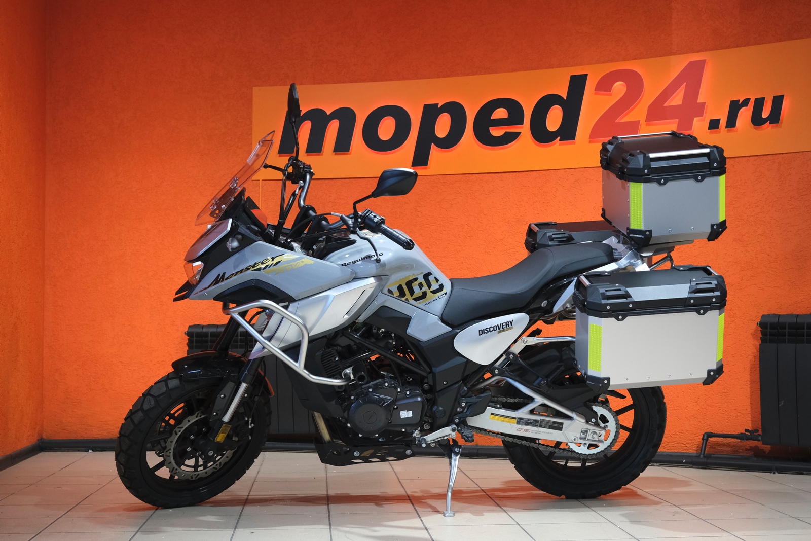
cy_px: 270
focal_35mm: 49
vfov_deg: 27.5
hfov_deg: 40.3
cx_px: 406
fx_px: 1104
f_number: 4
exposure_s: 1/100
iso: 1600
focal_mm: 32.5
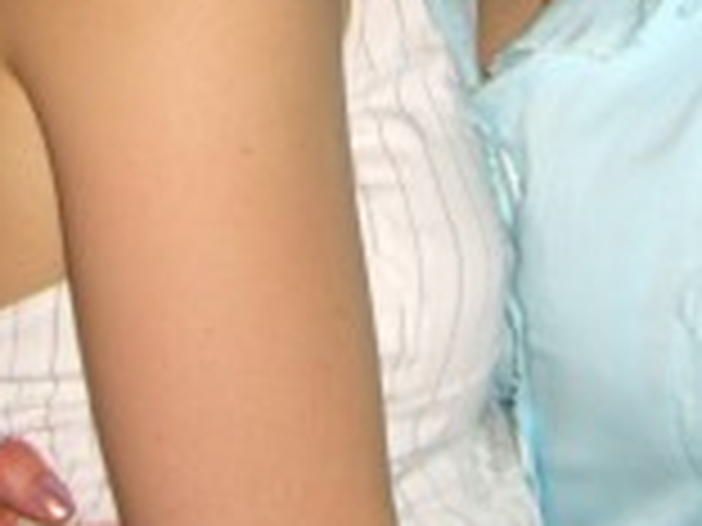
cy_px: -351
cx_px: 360
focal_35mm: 146
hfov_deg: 13.5
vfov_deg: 9.7
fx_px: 2961
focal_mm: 7.9
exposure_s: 1/60
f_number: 2.8
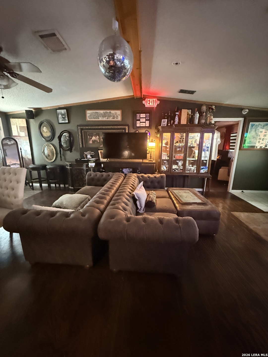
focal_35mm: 14
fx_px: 145
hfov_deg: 85.7
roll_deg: -2.3
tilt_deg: -12.4
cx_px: 134
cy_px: 178
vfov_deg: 102.1
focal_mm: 2.22
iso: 1600
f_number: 2.2
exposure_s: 1/30
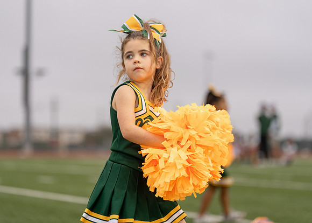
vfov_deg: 11.0
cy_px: 112
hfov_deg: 15.3
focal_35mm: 131
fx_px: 1160
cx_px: 156
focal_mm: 125
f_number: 2.8
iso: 500
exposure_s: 1/1000
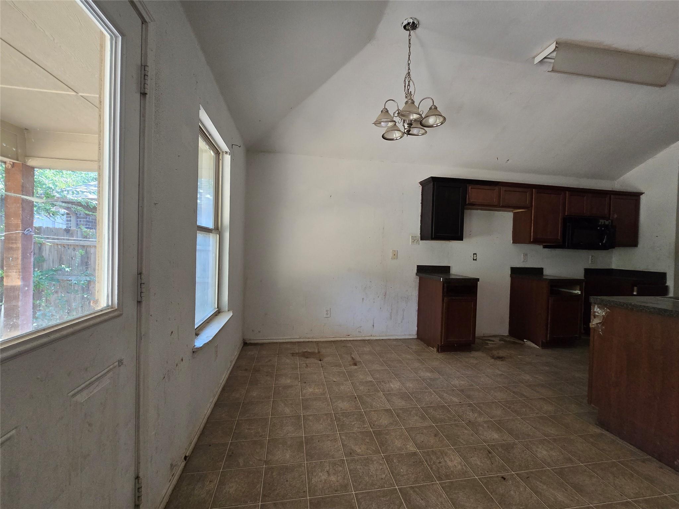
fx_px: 255
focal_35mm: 13
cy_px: 254
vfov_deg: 89.9
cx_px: 340
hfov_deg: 106.2
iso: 250
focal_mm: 2.2
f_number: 2.2
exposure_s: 1/60
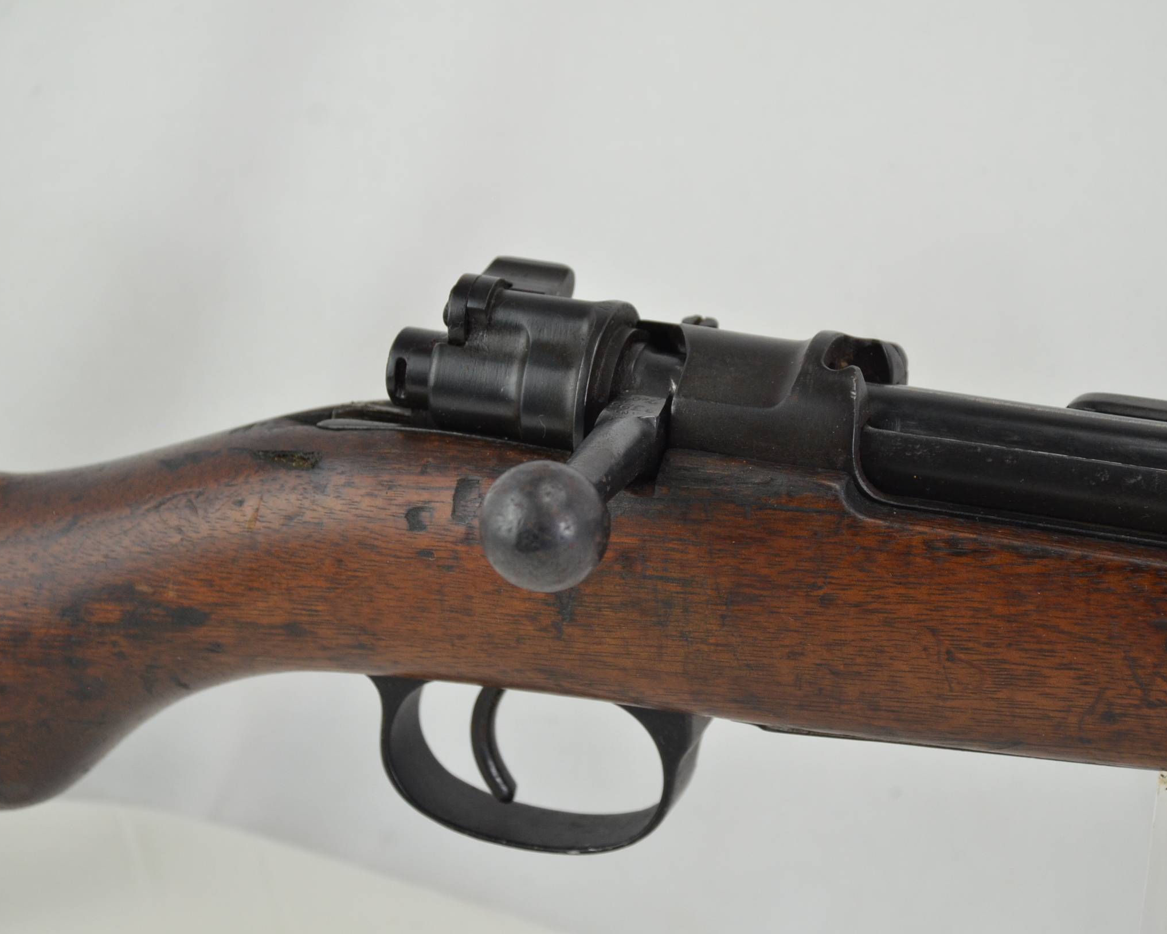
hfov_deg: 14.2
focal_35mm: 136
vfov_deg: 11.4
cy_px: 467
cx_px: 633
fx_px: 4697
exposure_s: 1/160
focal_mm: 80
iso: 800
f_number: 5.6
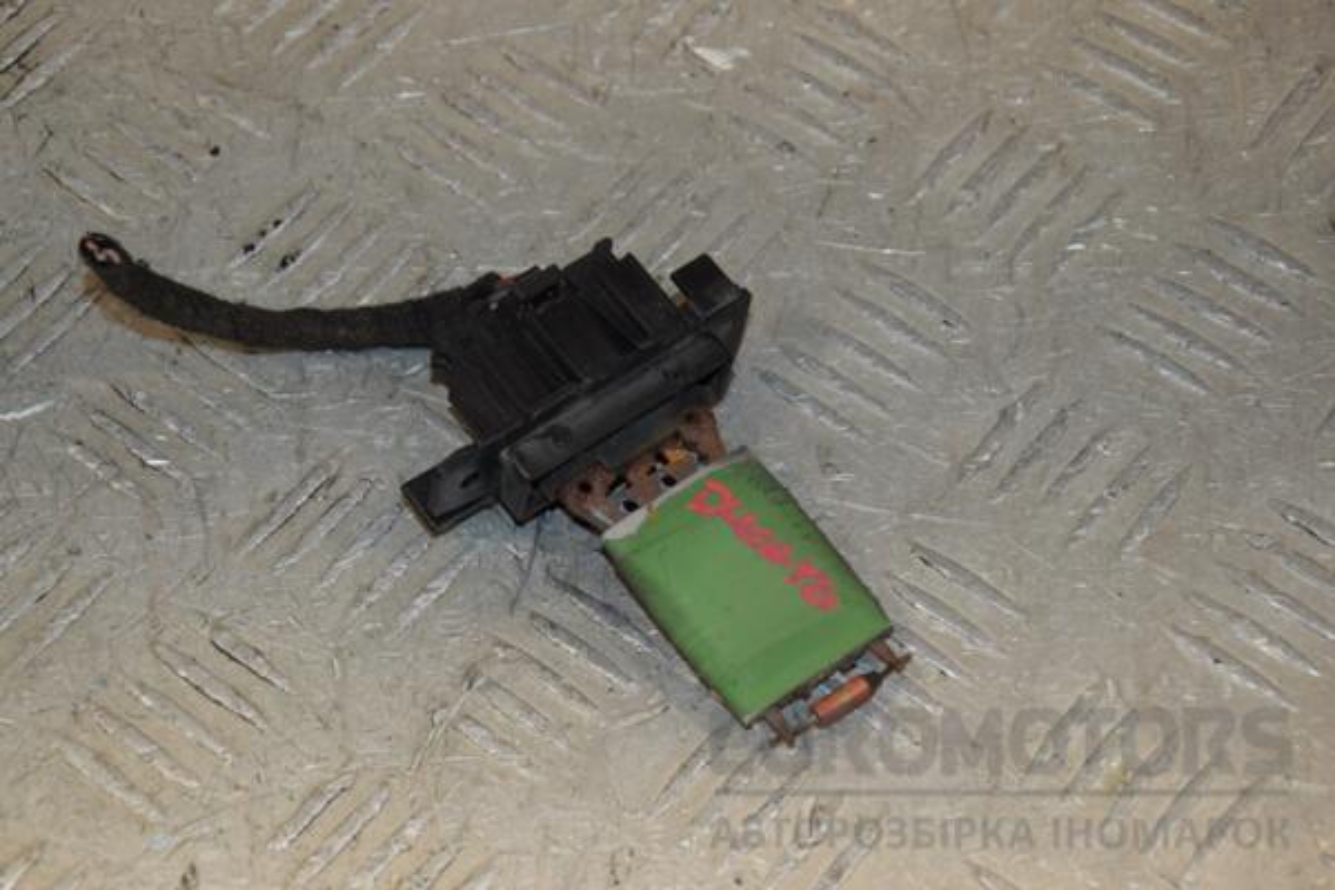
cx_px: 668
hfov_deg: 20.6
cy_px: 445
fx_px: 3671
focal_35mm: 99
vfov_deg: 13.8
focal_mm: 66
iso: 800
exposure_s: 1/200
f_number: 7.1
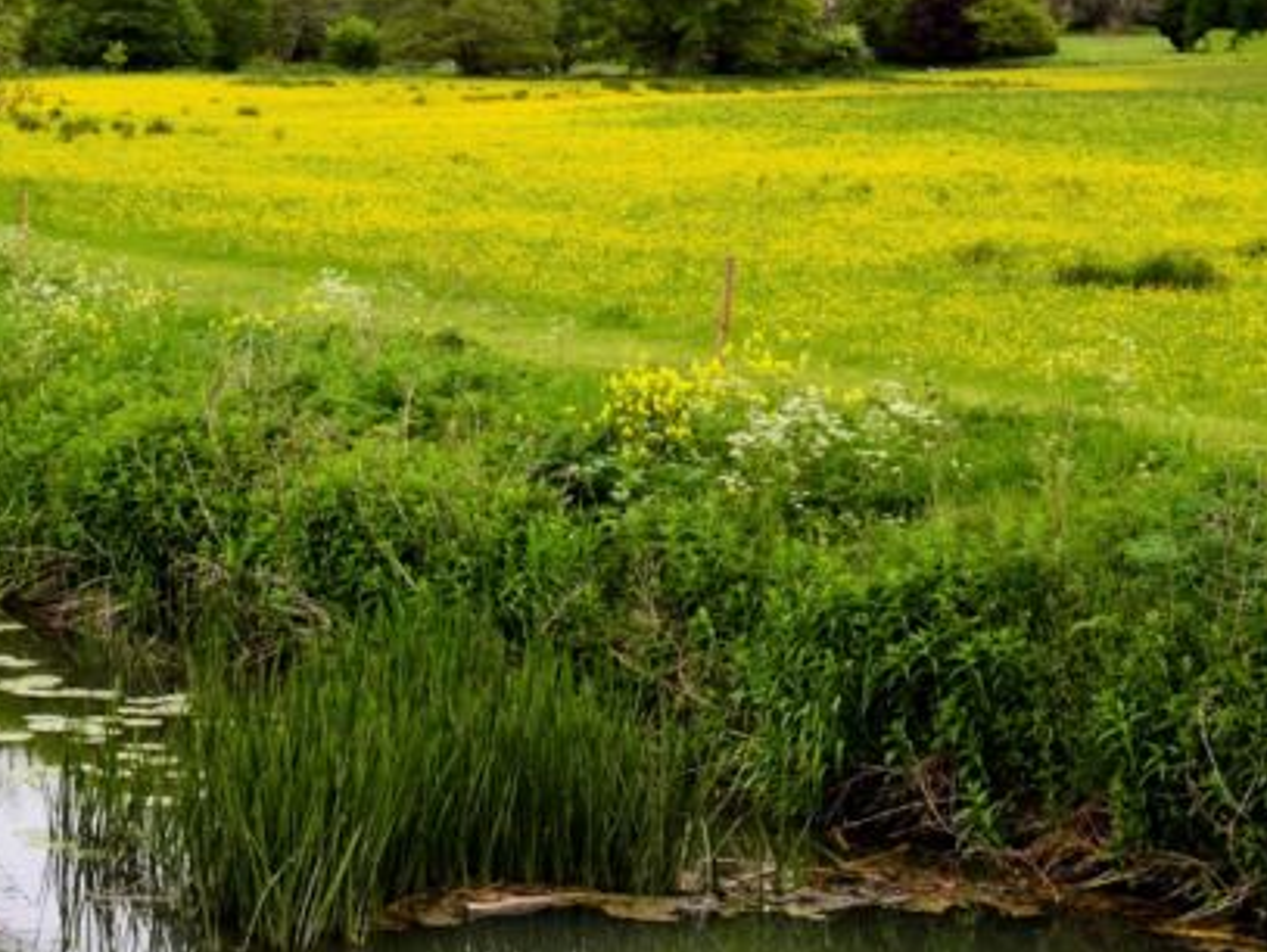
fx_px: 4140
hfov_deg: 17.3
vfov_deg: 13.1
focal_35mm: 113
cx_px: 377
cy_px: 350
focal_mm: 50
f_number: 7.1
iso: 200
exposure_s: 1/200
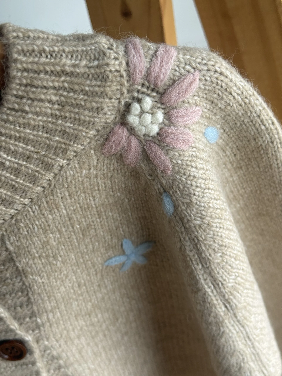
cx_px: 141
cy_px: 188
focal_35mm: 48
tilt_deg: -44.5
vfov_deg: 39.7
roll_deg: +21.2
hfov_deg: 30.3
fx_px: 521
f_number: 1.78
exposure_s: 1/99
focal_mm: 6.76
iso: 100
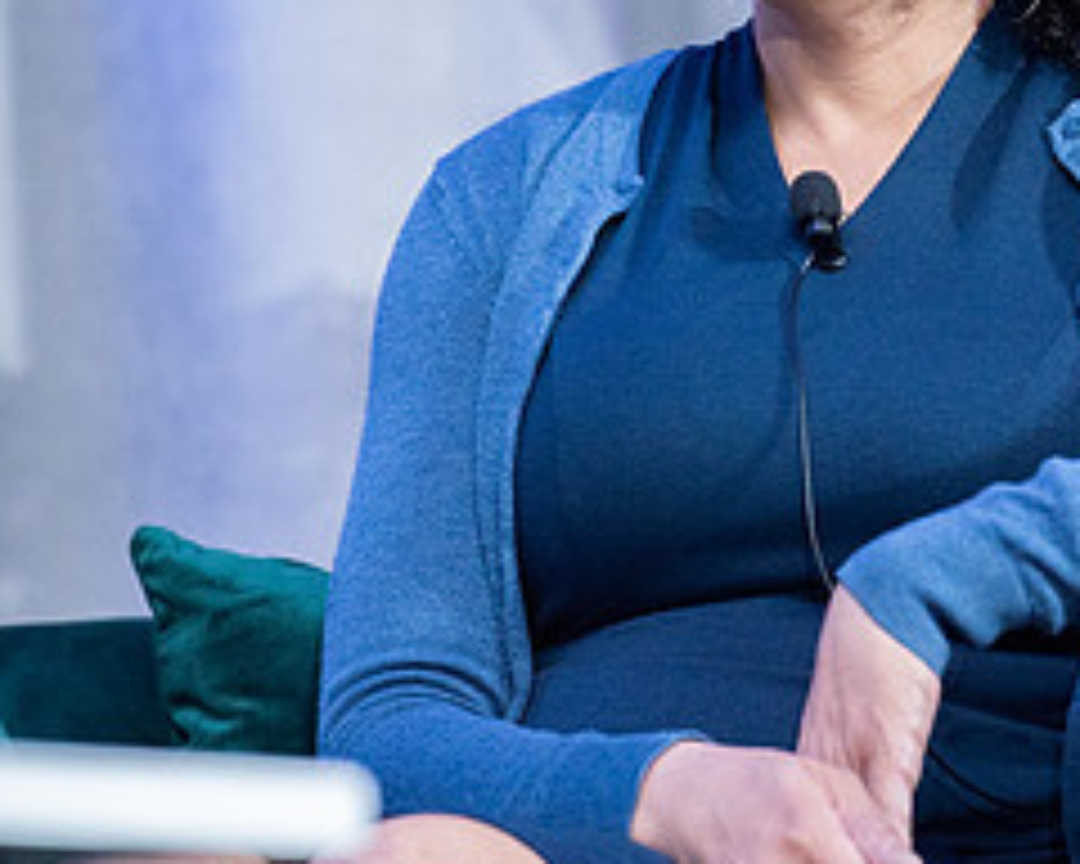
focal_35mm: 453
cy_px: 142
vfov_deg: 3.4
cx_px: 824
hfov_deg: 4.3
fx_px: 14480
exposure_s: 1/200
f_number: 4
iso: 1250
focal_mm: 200
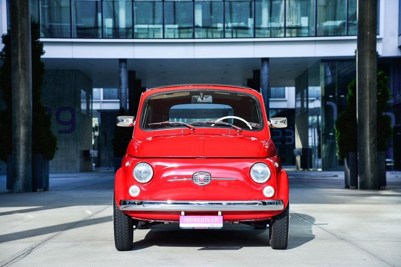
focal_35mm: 75
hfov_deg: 27.0
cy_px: 134
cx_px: 200
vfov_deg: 18.2
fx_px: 835
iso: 100
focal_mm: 75
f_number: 5.6
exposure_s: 1/160
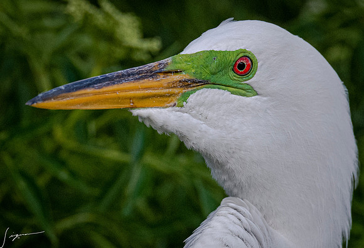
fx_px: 11686
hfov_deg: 1.8
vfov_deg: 1.2
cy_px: 75
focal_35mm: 1148
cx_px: 57
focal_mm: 390
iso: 1600
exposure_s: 1/2500
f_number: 9
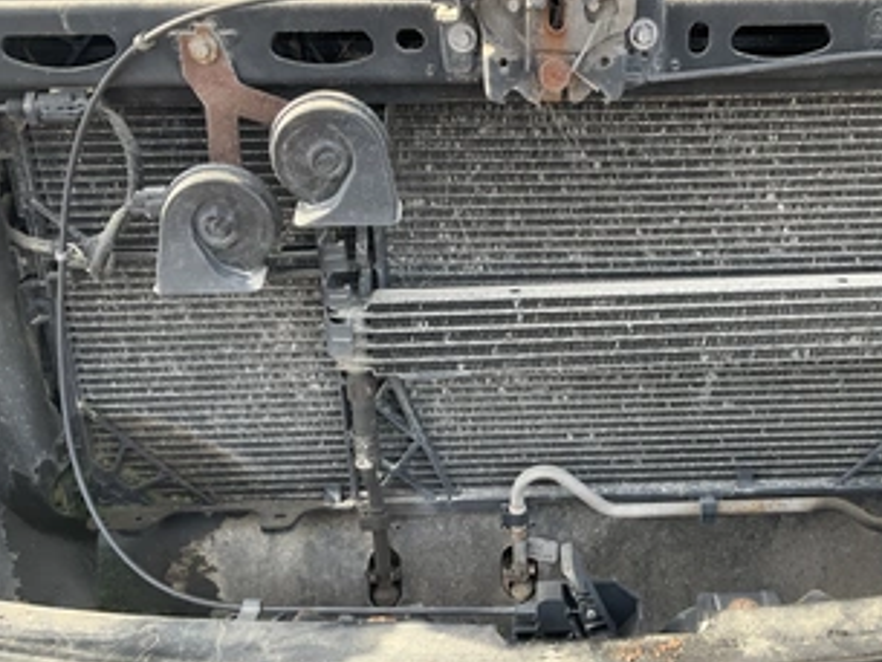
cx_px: 573
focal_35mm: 38
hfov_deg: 48.3
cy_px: 315
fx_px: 969
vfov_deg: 37.7
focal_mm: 3
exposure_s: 1/122
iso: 25
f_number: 1.8
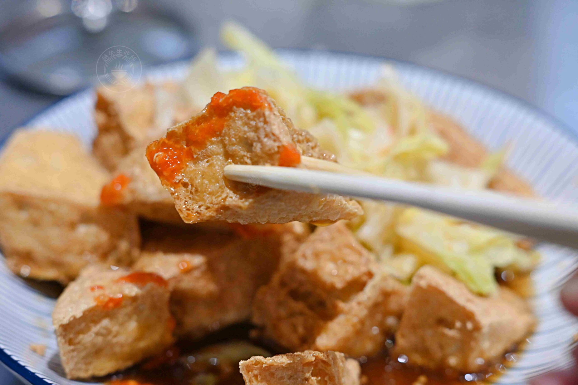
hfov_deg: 27.0
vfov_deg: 18.2
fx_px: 1204
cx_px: 289
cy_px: 192
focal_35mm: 75
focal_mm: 50
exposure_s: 1/200
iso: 720
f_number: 3.2
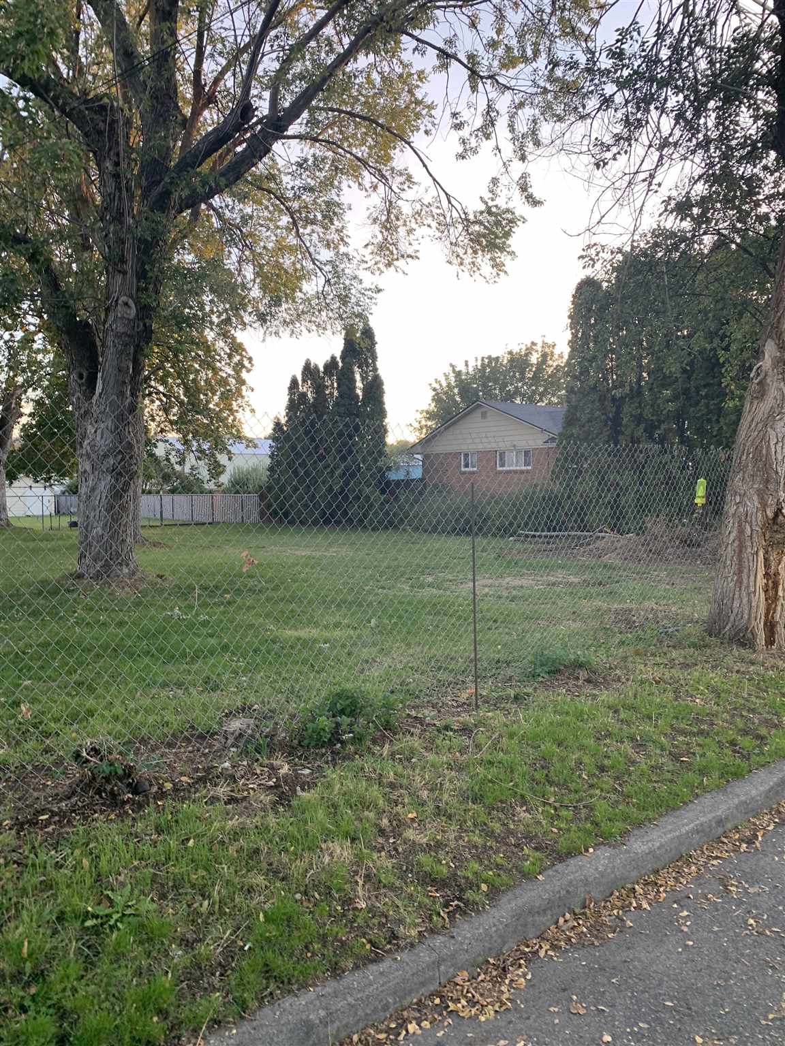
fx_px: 786
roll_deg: -0.7
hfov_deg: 53.1
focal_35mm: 26
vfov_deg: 67.3
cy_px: 523
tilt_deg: -2.4
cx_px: 392
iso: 50
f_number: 1.8
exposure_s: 1/121
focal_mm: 4.25
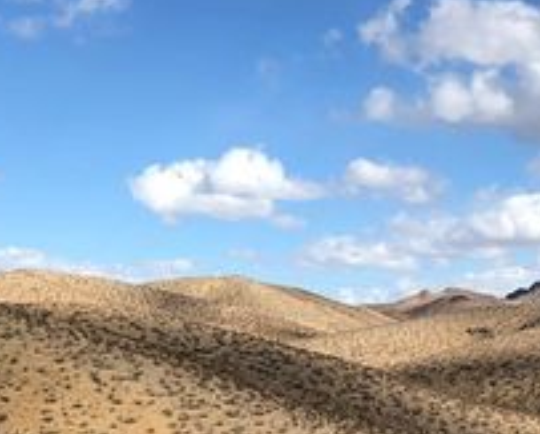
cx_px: 516
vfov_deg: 17.0
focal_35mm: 86
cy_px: 541
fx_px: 1376
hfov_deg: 21.5
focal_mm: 4
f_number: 1.8
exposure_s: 1/2315
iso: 20
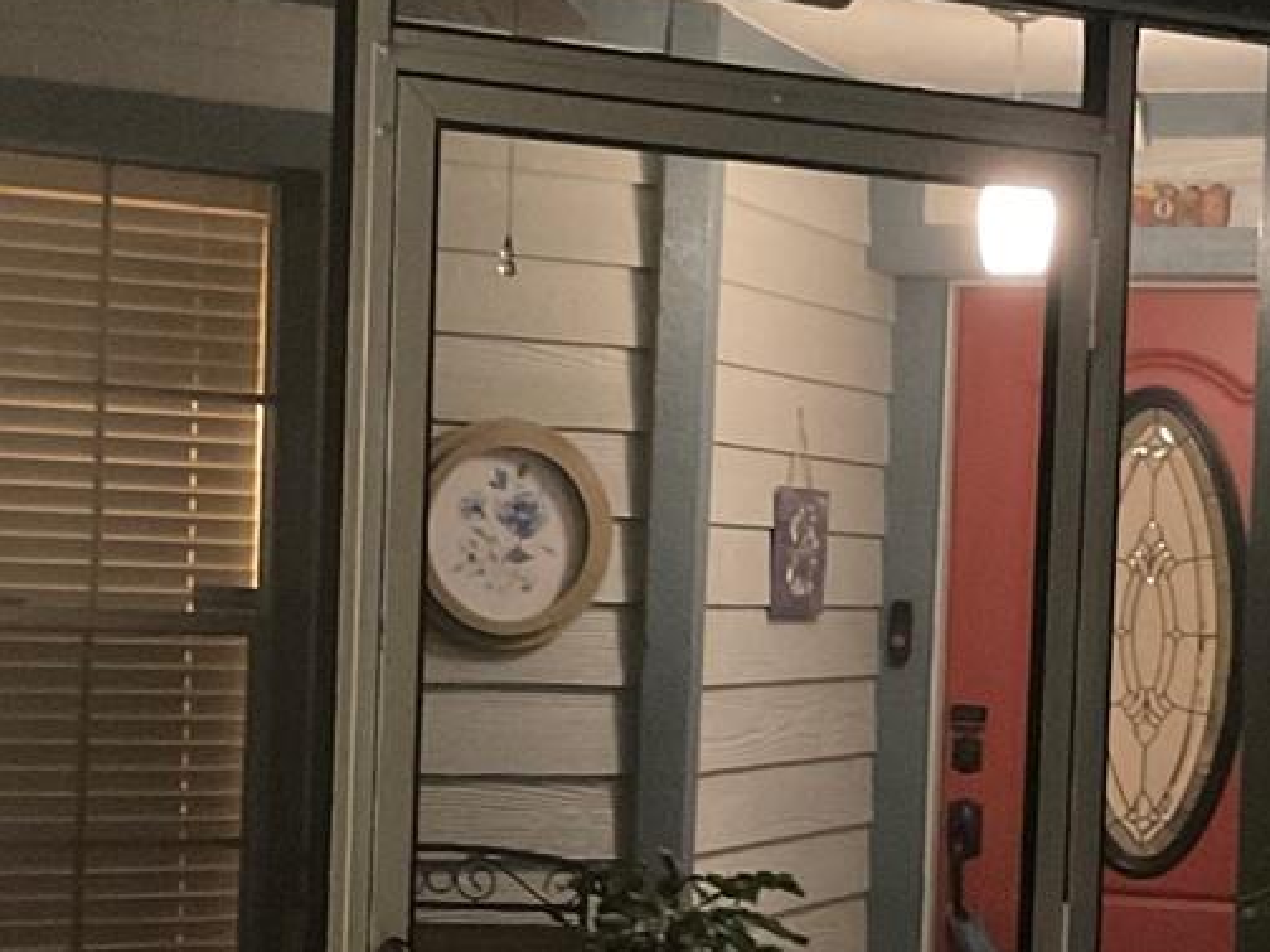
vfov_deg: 16.0
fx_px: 3375
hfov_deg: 21.2
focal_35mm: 92
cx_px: 925
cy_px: 690
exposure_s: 1/17
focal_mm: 3
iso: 500
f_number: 1.8
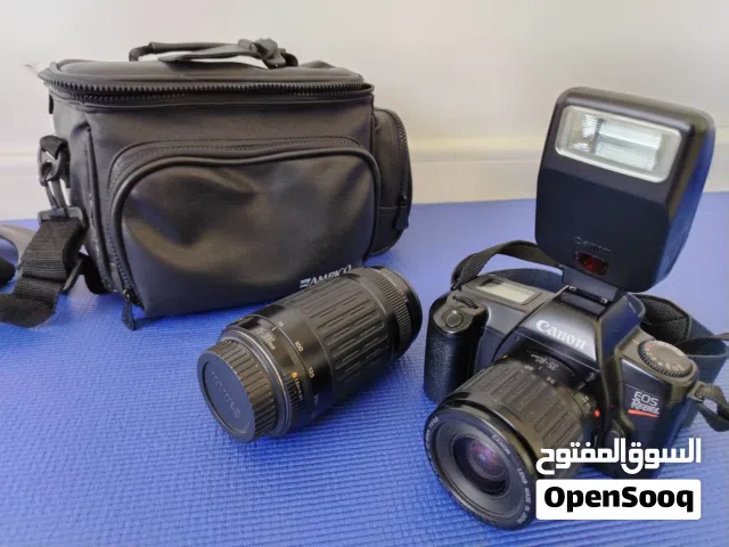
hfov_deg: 71.6
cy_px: 274
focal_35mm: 24
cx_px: 364
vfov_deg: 56.8
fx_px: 505
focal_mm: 5.25
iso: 556
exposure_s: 1/33.3
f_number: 1.75
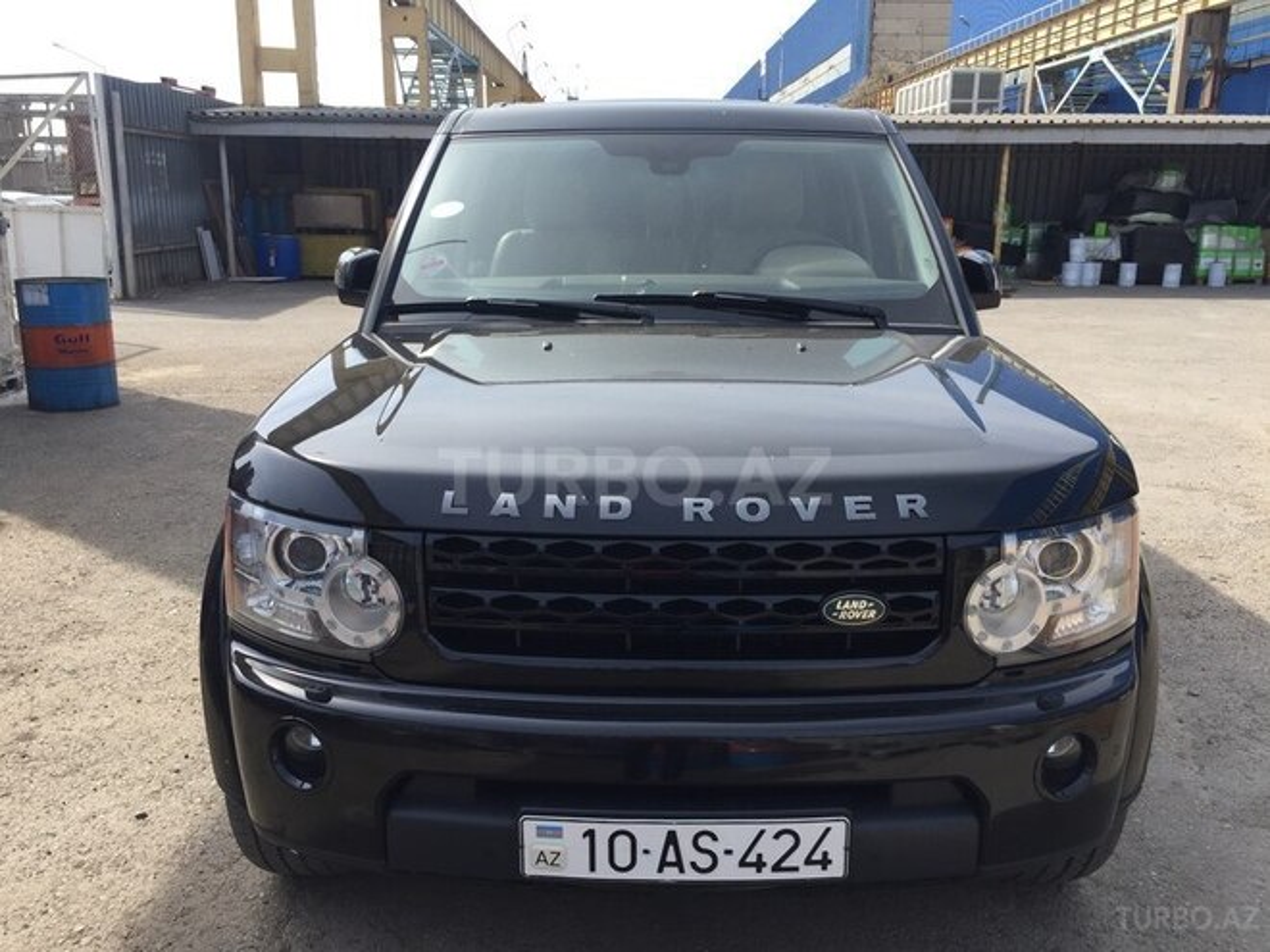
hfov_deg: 61.7
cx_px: 635
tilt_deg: -15.3
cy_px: 476
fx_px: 1064
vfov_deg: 48.2
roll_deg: -2.0
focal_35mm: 29
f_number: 2.2
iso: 32
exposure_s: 1/842
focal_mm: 4.15
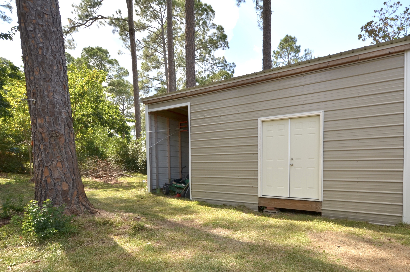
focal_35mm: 19
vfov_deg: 63.4
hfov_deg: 86.6
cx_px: 229
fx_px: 216
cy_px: 170
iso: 200
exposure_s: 1/250
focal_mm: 10
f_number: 8
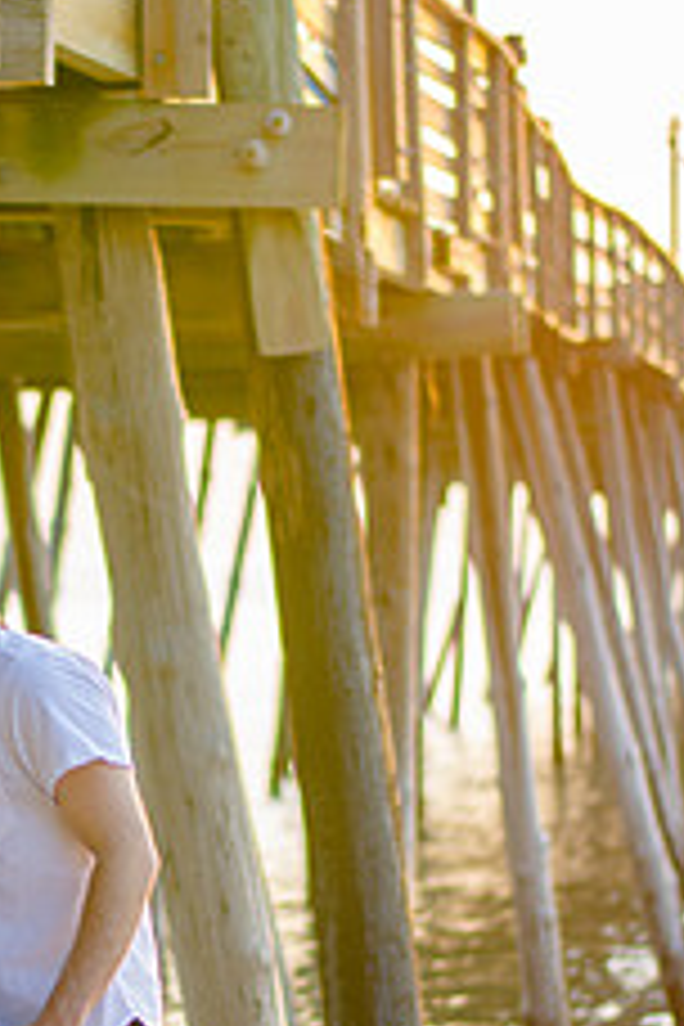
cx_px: 99
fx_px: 4218
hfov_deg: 9.2
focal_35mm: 148
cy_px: 666
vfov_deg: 13.9
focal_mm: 50
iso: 100
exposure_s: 1/320
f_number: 1.8
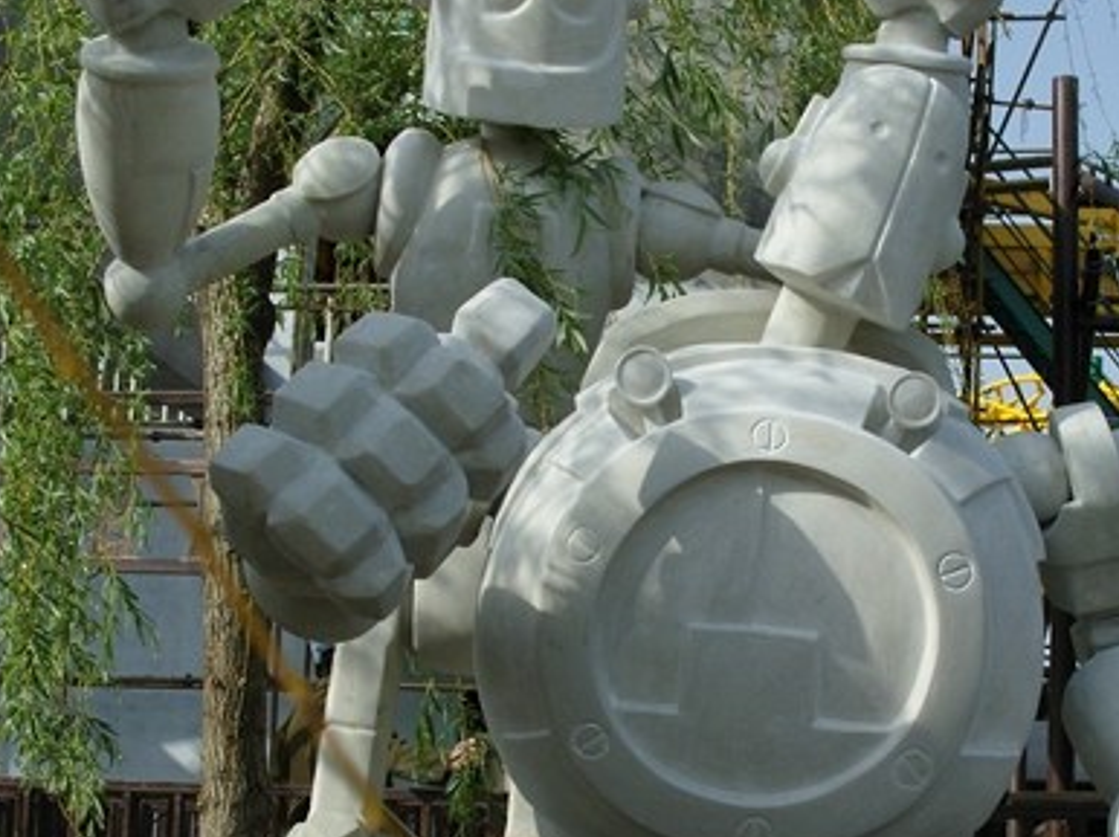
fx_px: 2229
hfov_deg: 28.1
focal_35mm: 69
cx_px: 673
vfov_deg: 21.2
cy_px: 549
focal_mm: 7.8
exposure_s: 1/1000
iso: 80
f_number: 3.7
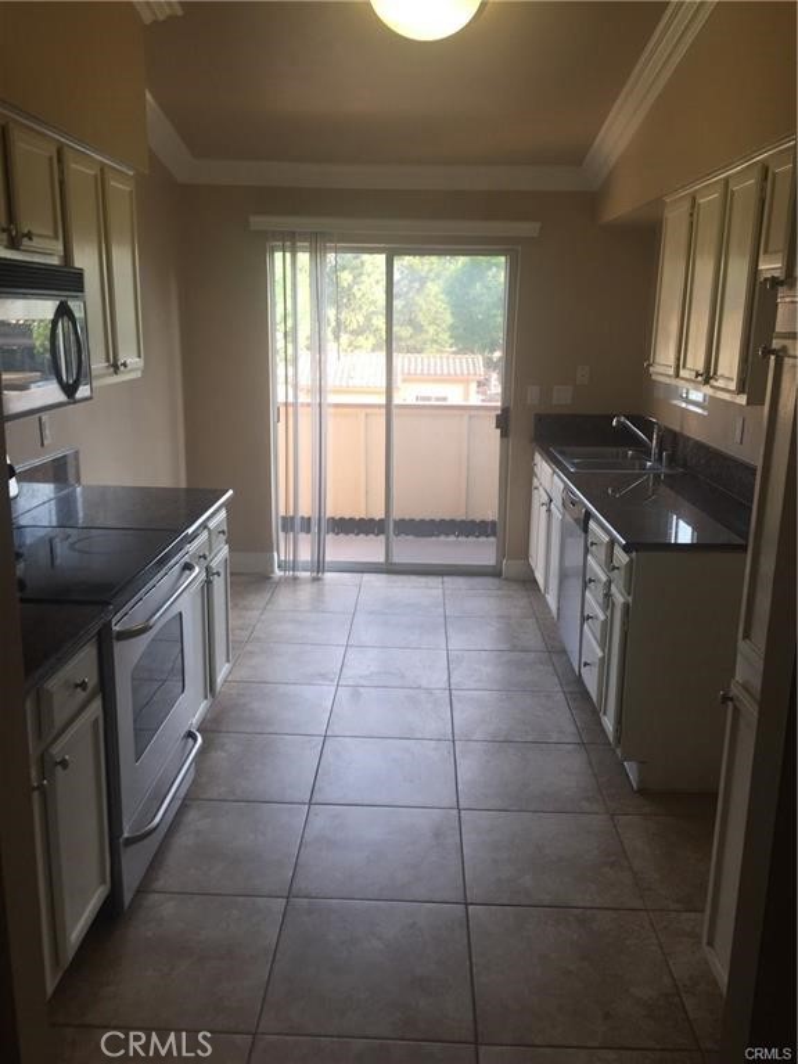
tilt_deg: -11.6
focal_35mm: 29
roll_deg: -1.9
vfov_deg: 61.7
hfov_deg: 48.2
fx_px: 891
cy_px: 532
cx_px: 399
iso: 32
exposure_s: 1/60
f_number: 2.2
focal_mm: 4.15
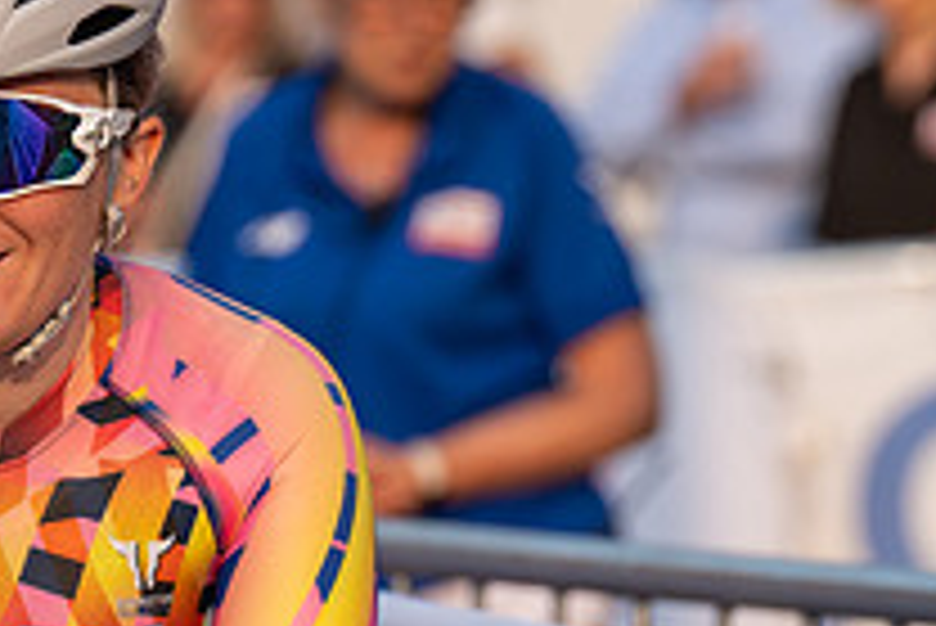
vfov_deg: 2.6
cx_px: 0
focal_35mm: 524
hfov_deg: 3.9
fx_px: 13633
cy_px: 327
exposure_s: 1/1250
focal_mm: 188
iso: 500
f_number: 5
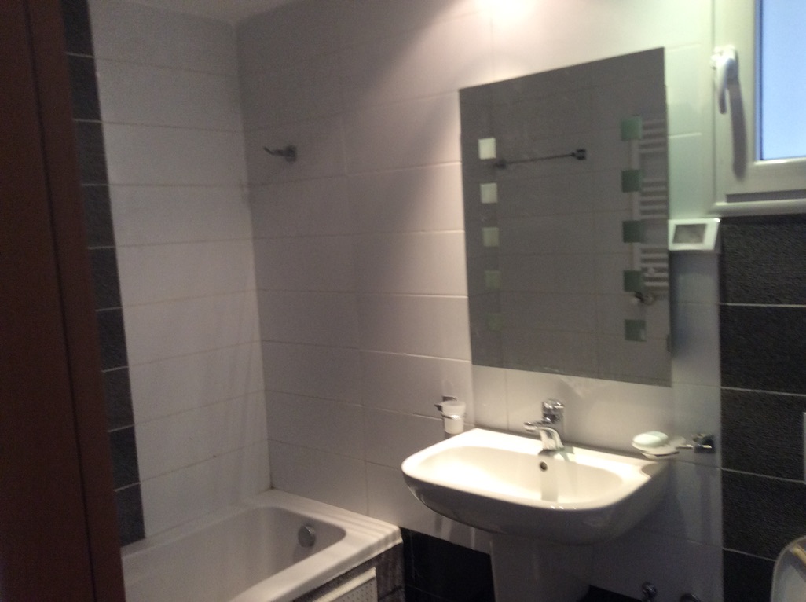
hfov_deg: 56.9
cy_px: 301
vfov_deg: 44.0
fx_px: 744
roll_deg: +5.2
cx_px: 403
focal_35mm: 32
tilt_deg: -8.7
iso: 100
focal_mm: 3.3
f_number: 2.4
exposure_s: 1/25
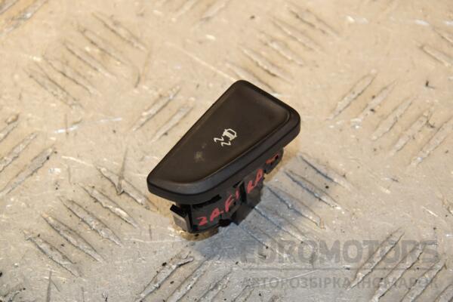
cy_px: 151
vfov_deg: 8.7
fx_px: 1982
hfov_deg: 13.0
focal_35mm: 158
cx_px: 226
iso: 800
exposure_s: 1/200
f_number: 9
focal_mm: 105
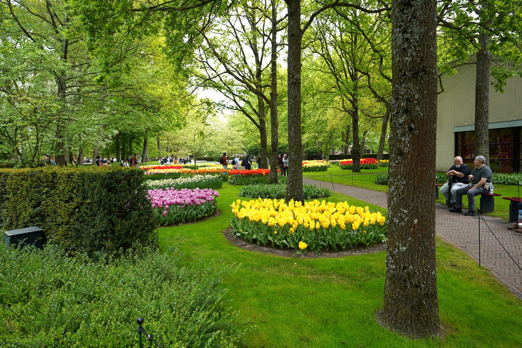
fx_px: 348
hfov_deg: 73.7
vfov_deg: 53.1
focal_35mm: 24
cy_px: 174
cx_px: 261
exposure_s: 1/100
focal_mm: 24
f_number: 5
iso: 100
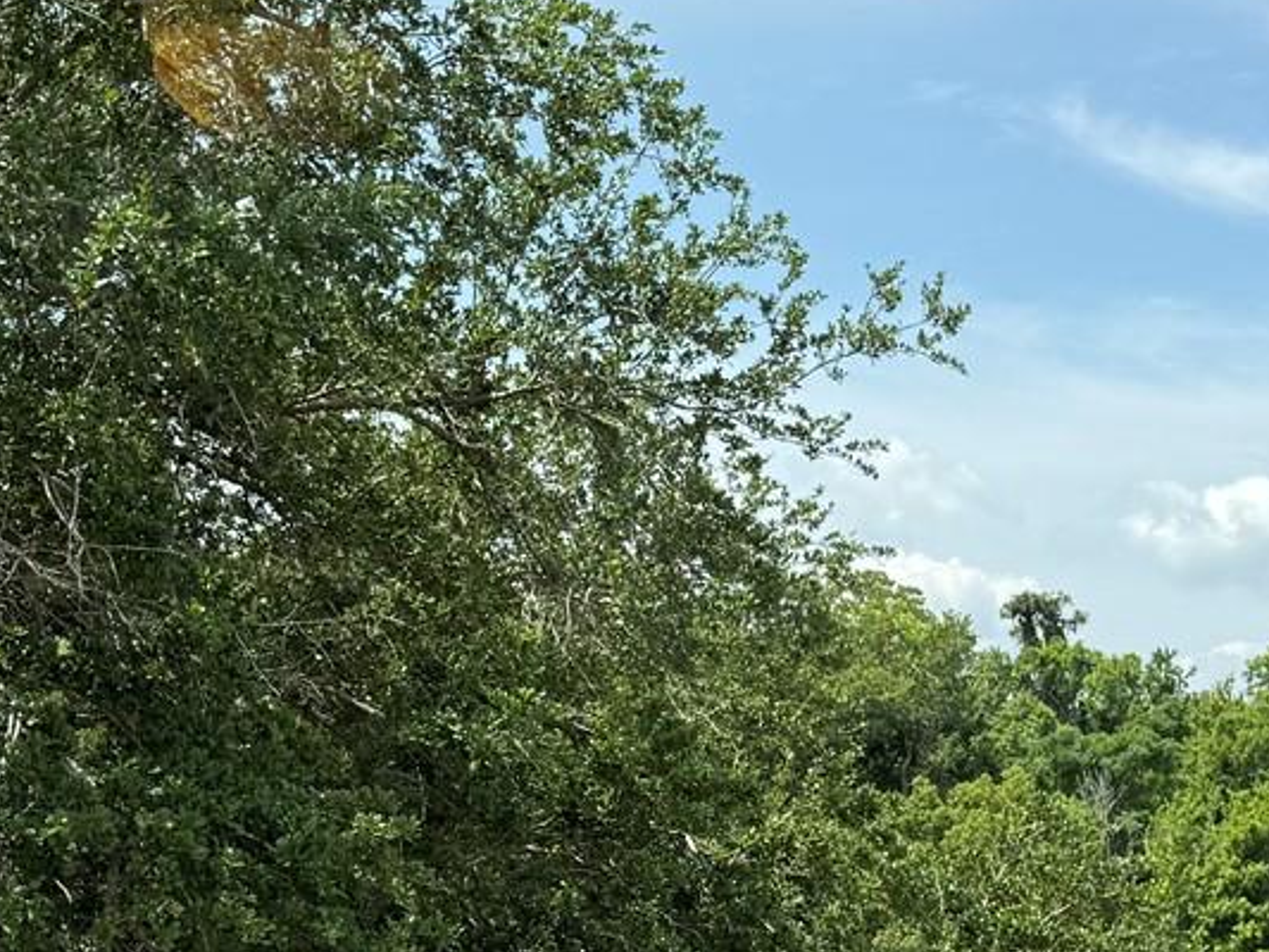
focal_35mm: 72
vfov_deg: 20.1
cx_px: 638
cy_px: 823
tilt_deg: +0.3
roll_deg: -1.2
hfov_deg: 27.0
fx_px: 2640
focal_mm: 6.76
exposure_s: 1/3279
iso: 80
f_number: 1.78
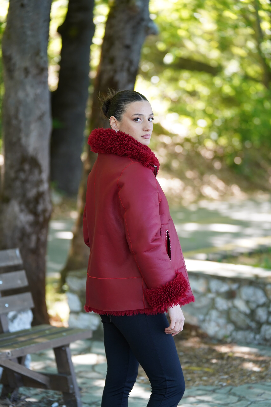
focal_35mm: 102
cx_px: 136
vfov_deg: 20.0
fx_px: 1152
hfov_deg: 13.4
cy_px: 204
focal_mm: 102
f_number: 2.8
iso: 500
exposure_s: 1/320
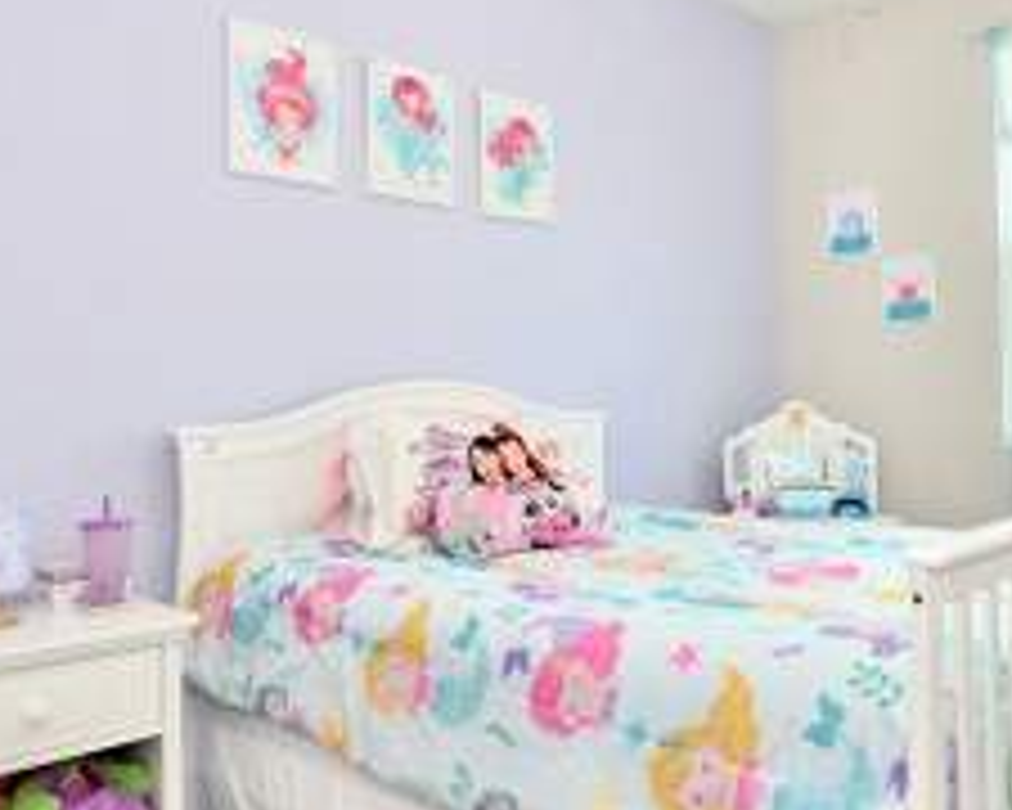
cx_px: 738
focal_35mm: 30
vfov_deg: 48.5
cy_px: 380
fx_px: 899
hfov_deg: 56.4
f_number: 4
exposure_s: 1/60
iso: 200
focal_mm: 10
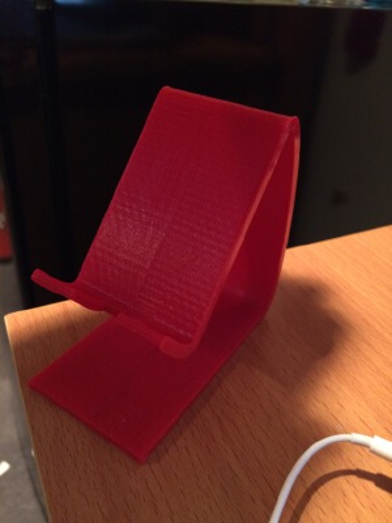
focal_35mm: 29
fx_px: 438
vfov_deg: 61.7
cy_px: 262
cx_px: 196
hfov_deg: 48.2
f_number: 2.2
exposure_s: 1/15
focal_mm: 4.15
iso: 320
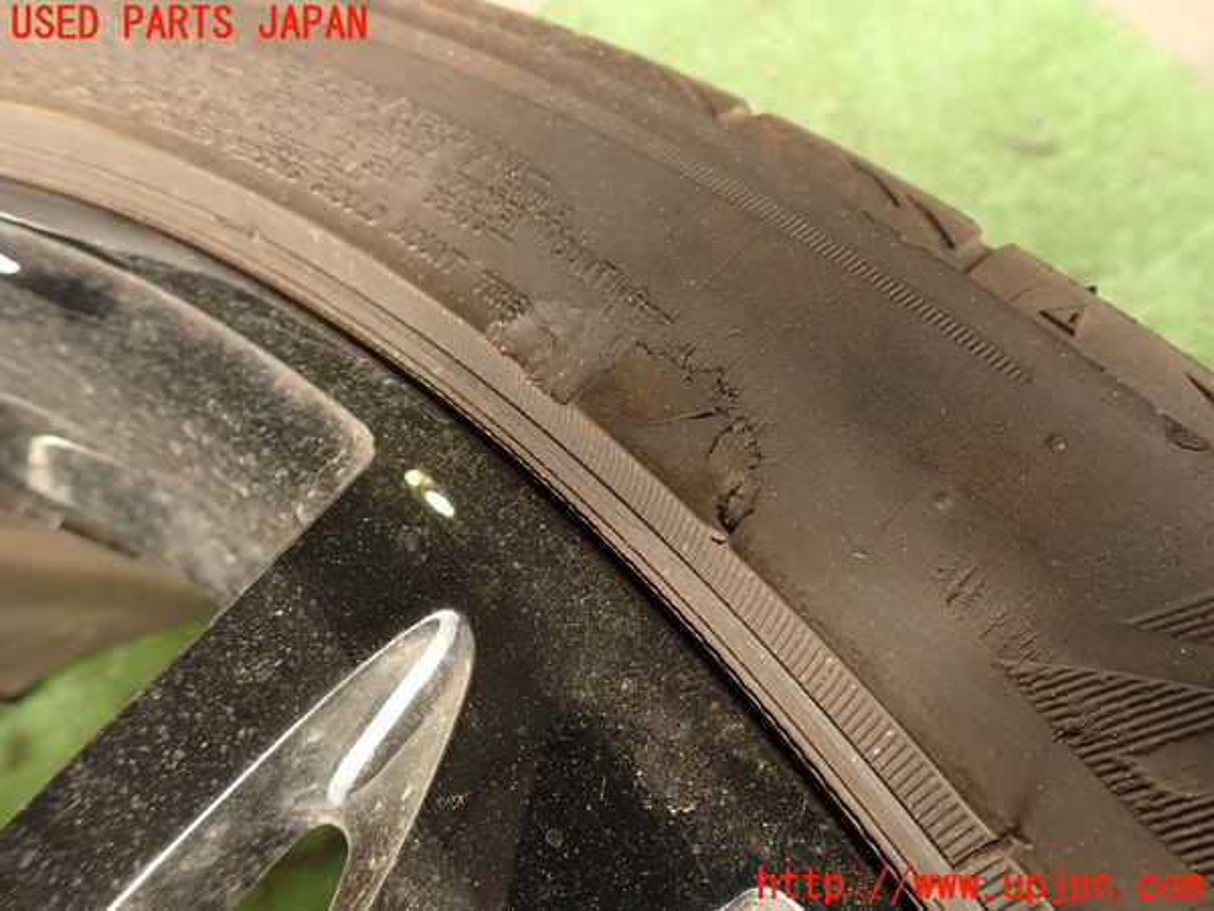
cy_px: 456
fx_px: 877
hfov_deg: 69.4
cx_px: 607
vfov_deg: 54.9
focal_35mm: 25
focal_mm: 4.5
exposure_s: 1/80
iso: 100
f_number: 2.8
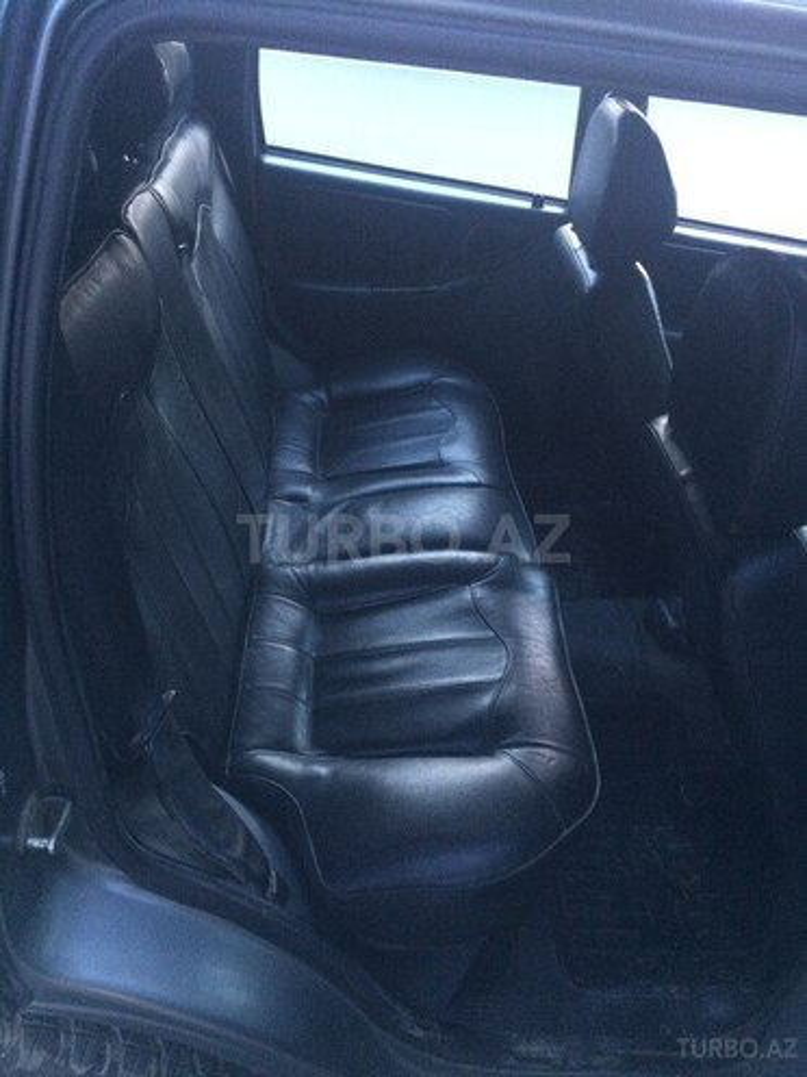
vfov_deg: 61.7
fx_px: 901
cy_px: 538
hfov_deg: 48.2
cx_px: 404
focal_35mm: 29
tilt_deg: -33.4
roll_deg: -7.5
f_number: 2.2
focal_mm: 4.15
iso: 320
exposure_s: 1/17
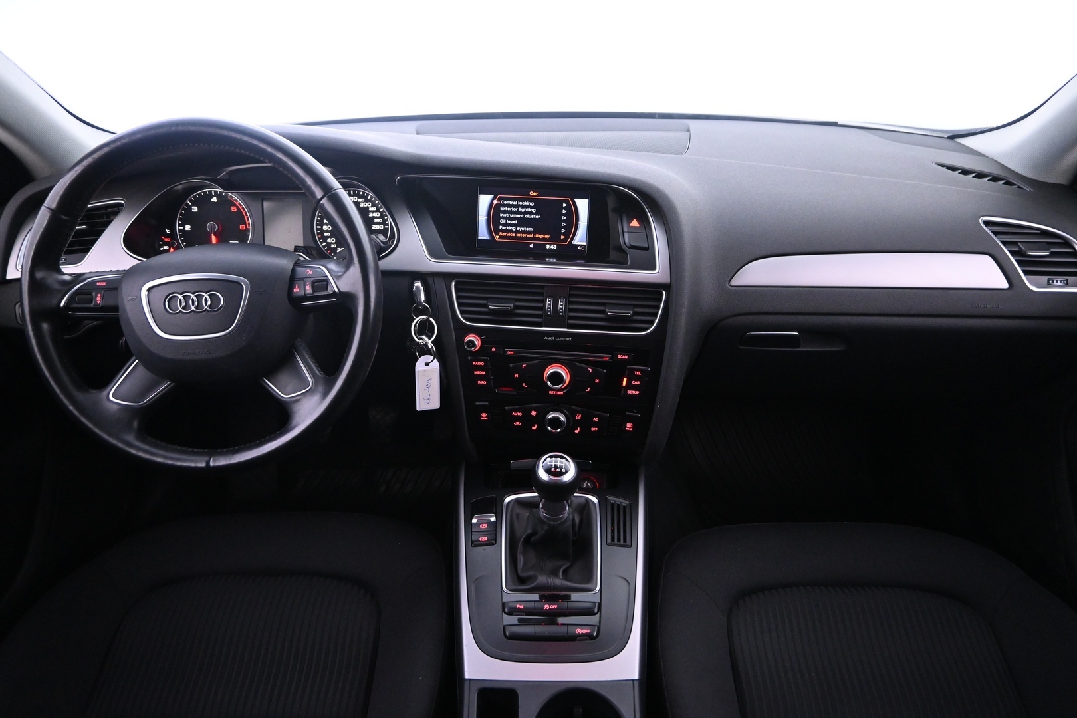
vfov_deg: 53.1
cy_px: 359
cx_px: 538
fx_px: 718
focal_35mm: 24
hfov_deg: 73.7
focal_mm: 16
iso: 3200
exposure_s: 1/20
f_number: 3.5
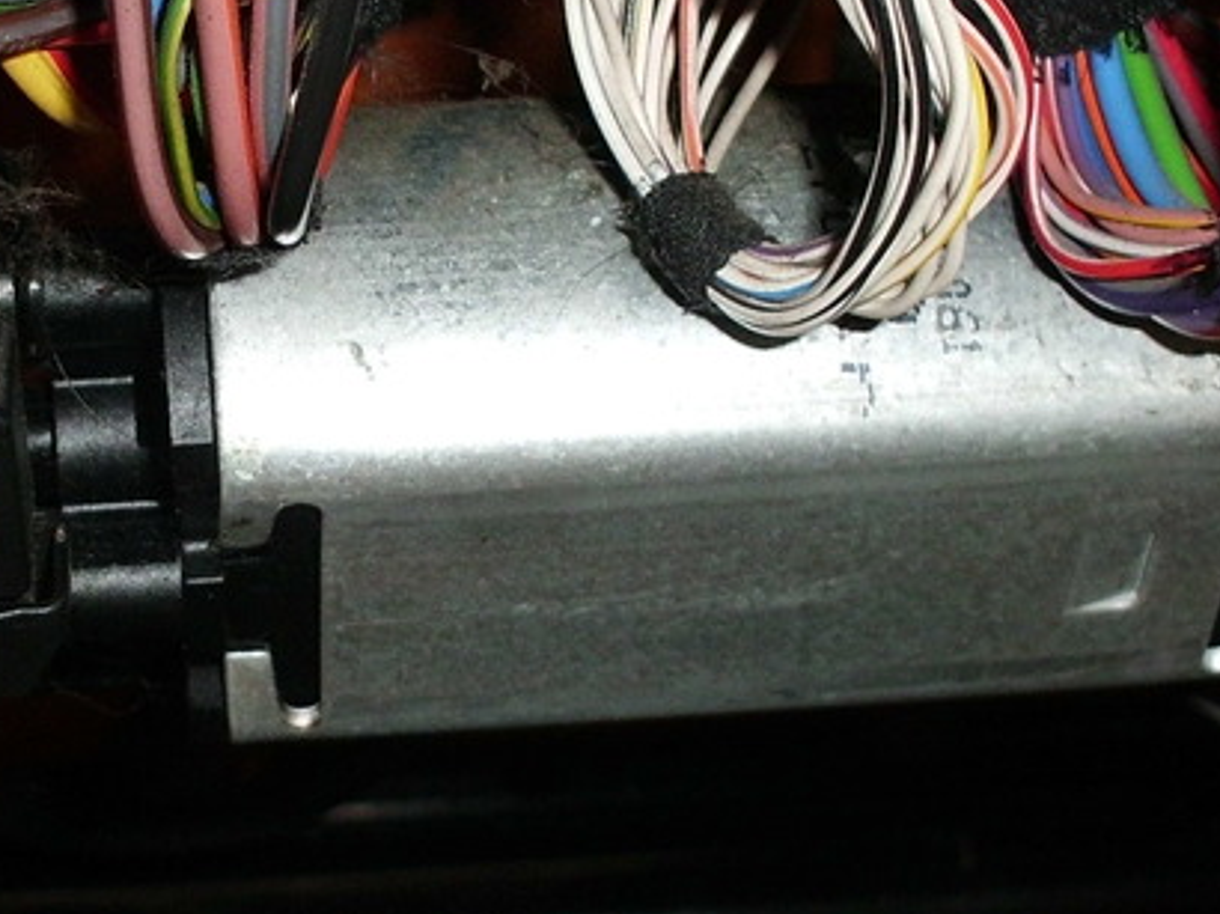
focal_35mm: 90
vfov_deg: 16.4
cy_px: 387
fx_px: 3170
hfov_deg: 21.6
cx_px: 289
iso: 100
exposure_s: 1/60
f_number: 2.9
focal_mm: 6.3
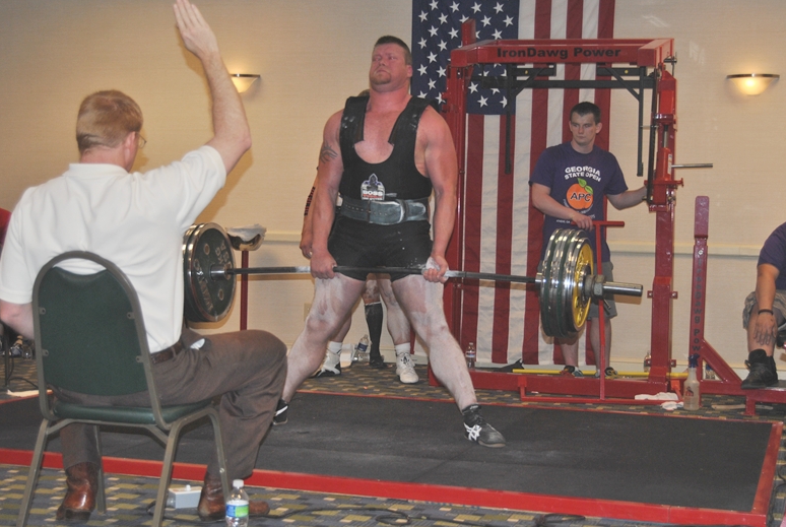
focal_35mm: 62
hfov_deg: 32.3
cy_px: 265
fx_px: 1356
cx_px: 392
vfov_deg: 22.0
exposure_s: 1/60
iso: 200
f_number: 5
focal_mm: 40
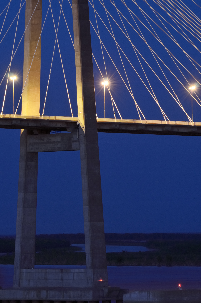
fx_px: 2461
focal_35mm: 292
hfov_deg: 4.7
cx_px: 100
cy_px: 152
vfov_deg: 7.1
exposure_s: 15
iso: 100
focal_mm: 195
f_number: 11
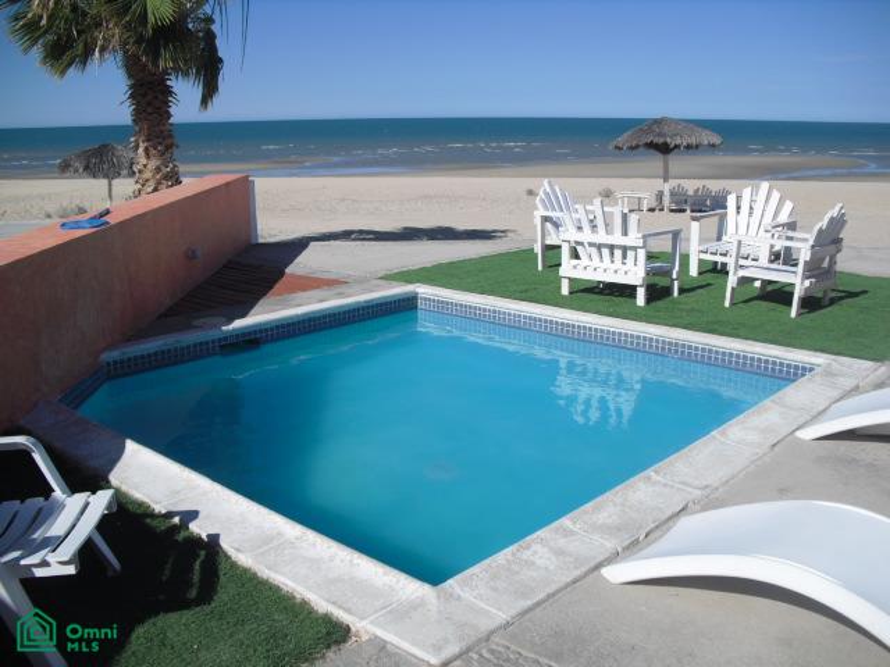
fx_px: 926
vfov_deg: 39.7
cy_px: 334
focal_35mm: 36
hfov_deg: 51.4
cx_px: 445
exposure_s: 1/250
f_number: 7.8
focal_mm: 6.3
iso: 64
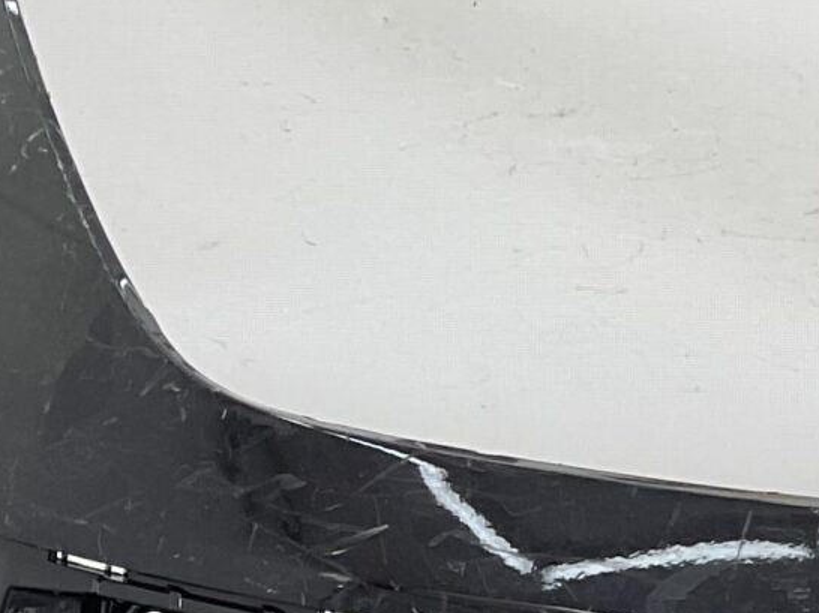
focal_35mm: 136
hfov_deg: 13.2
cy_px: 571
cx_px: 1454
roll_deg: -1.4
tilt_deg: -8.9
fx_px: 3216
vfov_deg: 10.8
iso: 16
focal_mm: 3
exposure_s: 1/160
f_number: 1.8
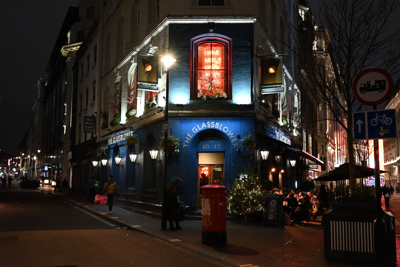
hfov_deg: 54.4
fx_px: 389
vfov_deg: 37.9
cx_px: 200
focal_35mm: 35
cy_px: 134
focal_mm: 35
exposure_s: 1/125
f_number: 4
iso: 8000
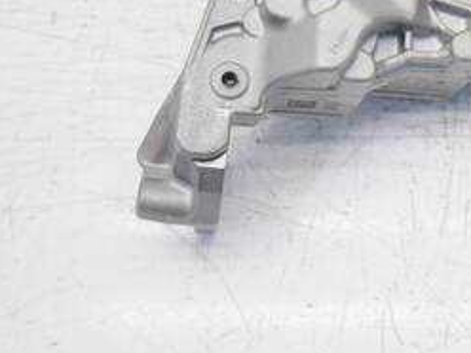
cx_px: 406
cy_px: 49
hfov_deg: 30.1
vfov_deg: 23.2
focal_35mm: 62
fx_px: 844
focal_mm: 16
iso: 200
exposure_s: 1/100
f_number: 4
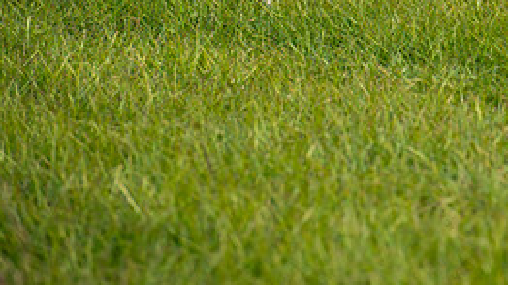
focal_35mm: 464
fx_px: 6246
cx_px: 446
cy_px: -78
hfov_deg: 4.7
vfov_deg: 2.6
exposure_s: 1/320
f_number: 5.6
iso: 100
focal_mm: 200
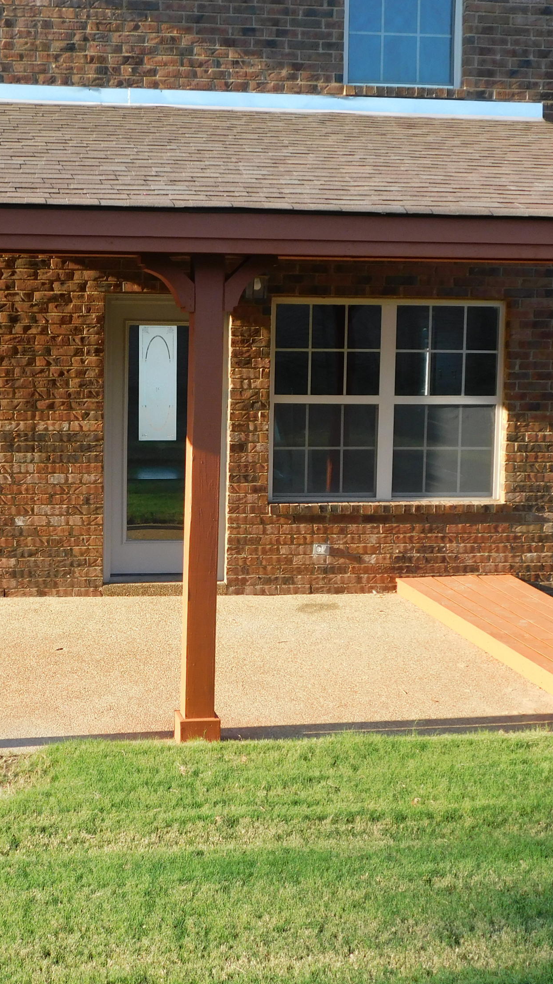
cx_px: 166
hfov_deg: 22.5
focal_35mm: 53
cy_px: 492
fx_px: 1381
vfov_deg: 39.2
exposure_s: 1/320
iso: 125
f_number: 3.5
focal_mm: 6.3
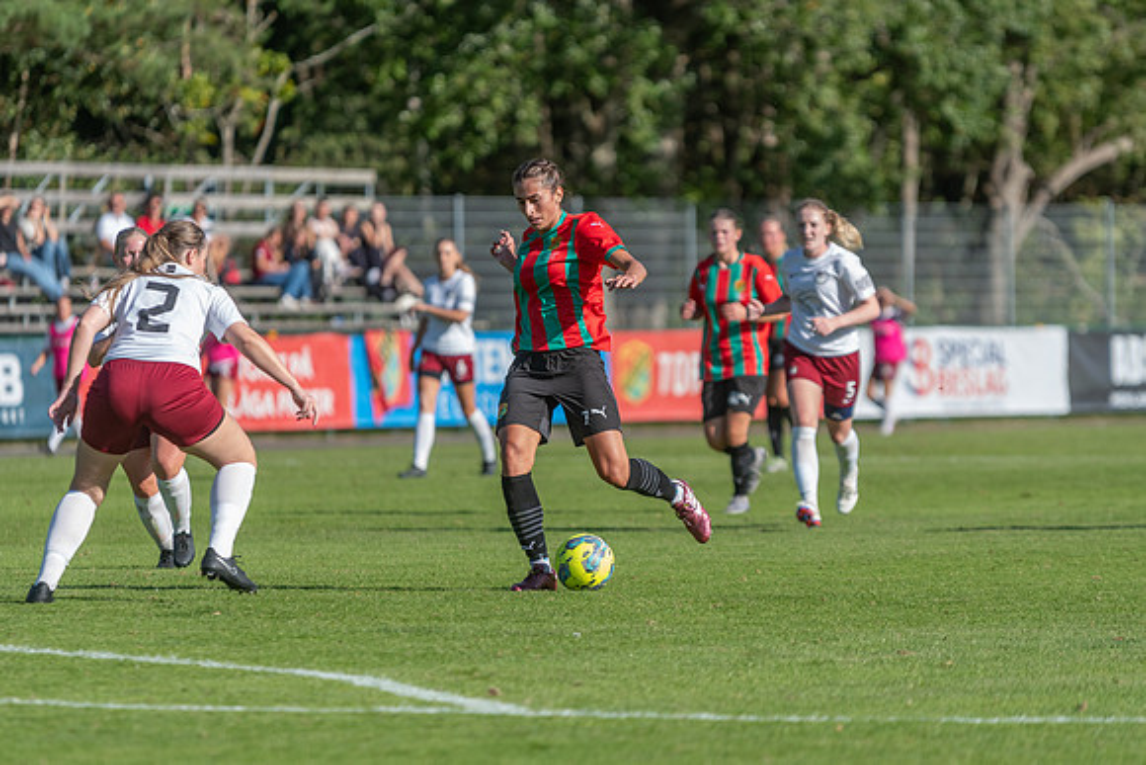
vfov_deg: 4.6
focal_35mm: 300
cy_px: 382
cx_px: 573
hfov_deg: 6.9
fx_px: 9552
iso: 250
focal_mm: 200
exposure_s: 1/2000
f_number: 3.2
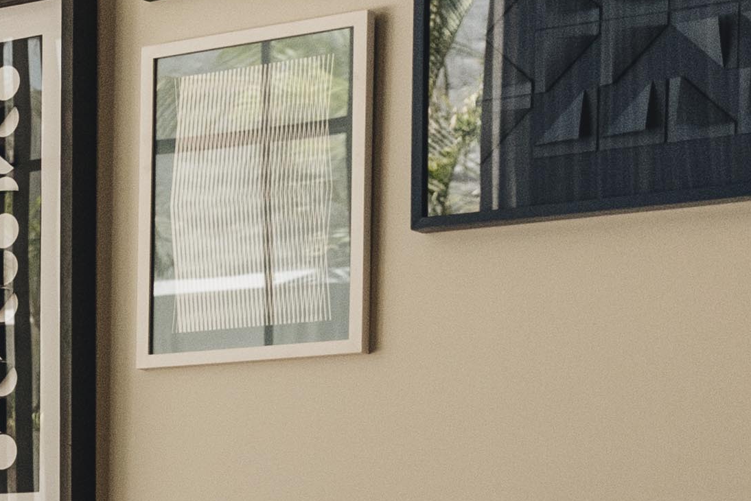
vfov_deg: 10.2
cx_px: -707
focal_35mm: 132
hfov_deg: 13.5
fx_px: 2754
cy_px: 668
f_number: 2.8
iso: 500
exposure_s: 1/1250
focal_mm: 24
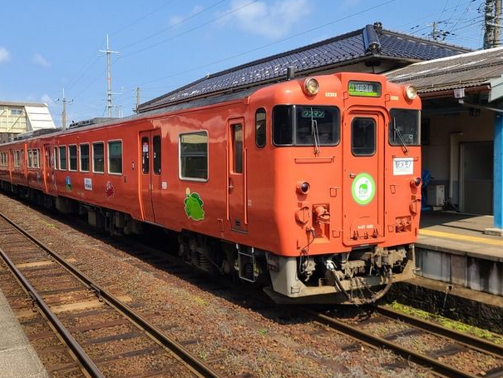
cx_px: 203
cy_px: 172
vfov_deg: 40.7
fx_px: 509
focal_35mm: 35
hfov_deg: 52.3
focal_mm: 5.4
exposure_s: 1/1989
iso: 40
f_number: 1.8
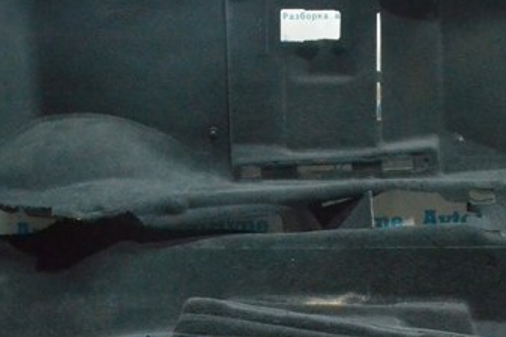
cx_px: 311
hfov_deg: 34.9
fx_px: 800
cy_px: 117
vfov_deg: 23.6
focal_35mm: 57
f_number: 10
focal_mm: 20
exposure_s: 1/160
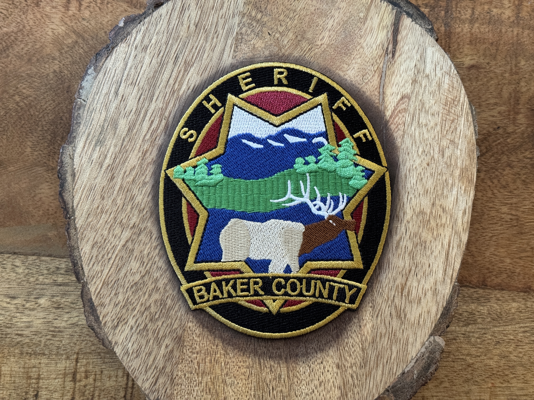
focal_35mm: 48
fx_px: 740
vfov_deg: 30.3
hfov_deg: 39.7
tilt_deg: -85.6
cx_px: 267
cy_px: 200
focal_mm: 6.76
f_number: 1.78
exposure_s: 1/40
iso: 400
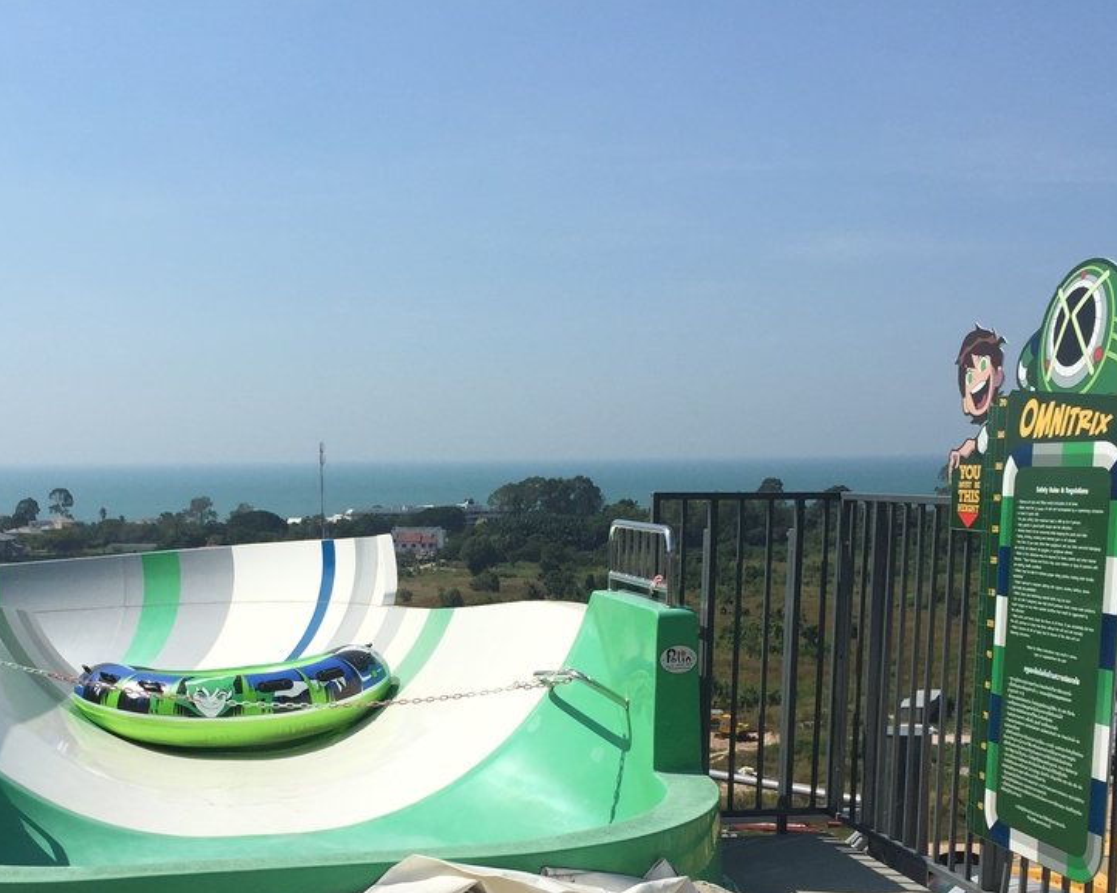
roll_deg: +0.0
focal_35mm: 47
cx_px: 451
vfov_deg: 31.4
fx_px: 1553
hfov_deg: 39.4
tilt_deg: -8.1
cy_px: 689
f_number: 2.2
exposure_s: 1/3968
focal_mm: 4.15
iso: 32
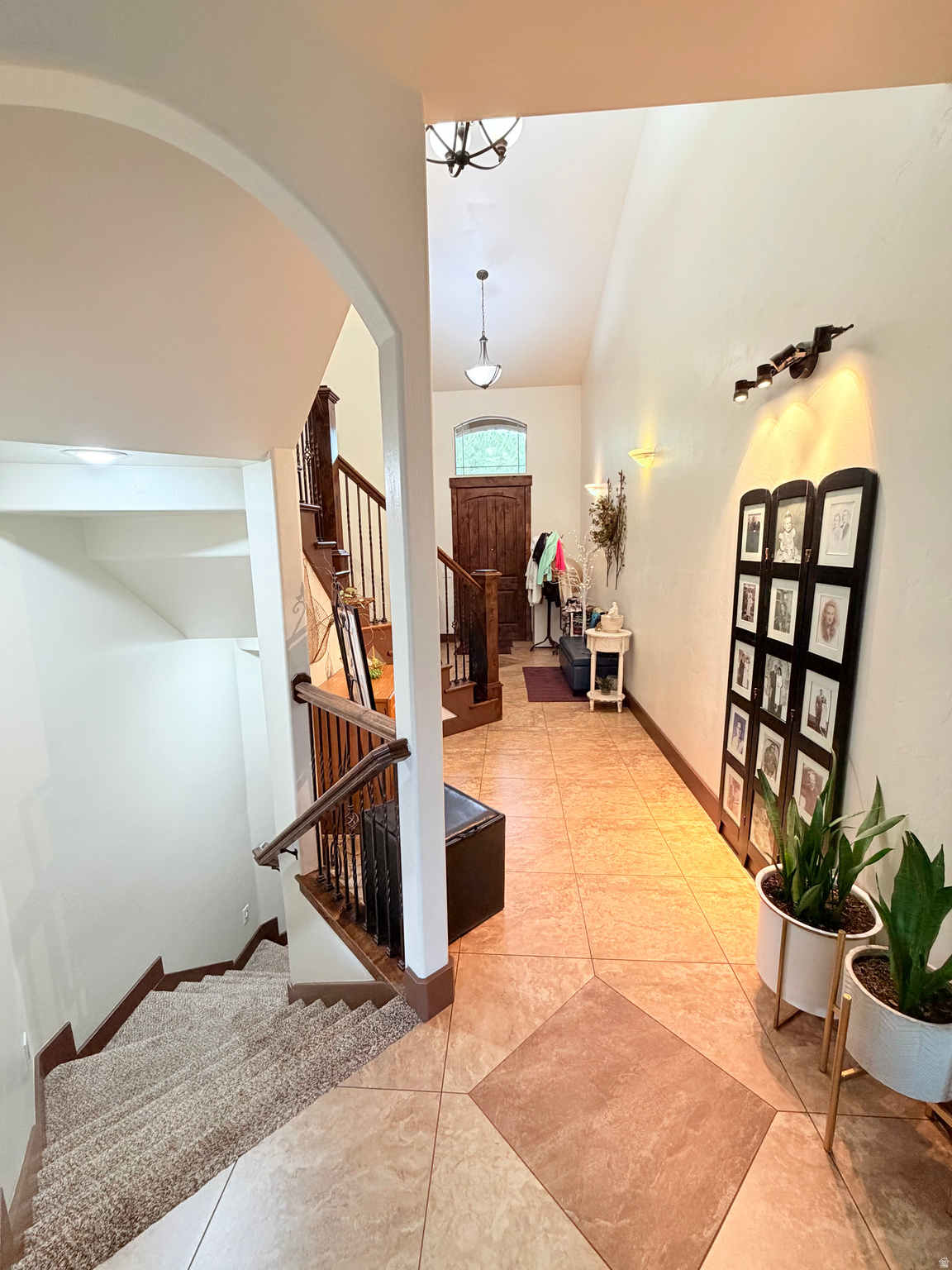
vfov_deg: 102.1
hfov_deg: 85.7
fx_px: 513
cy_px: 635
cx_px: 476
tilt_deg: -9.4
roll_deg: +1.8
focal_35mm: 14
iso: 250
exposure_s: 1/60
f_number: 2.2
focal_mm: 2.22
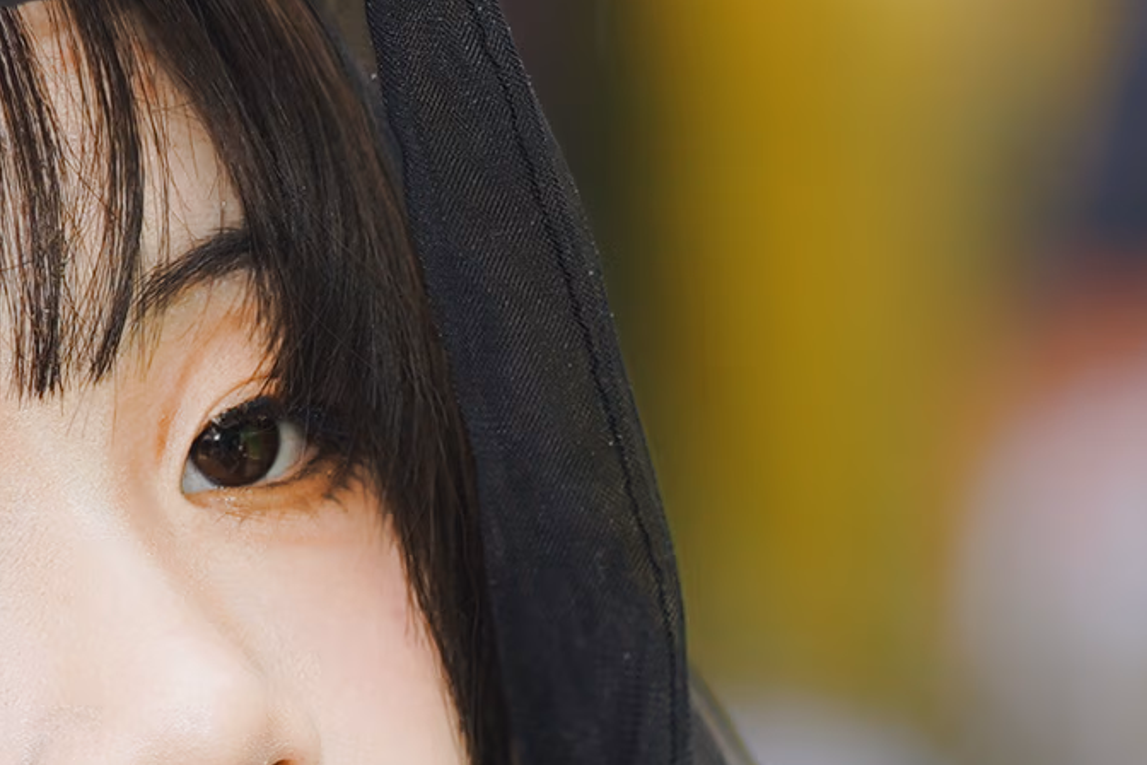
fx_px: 15483
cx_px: 1086
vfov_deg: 2.8
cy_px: 1279
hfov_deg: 4.2
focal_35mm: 486
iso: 125
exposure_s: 1/125
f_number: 2.5
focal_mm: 85
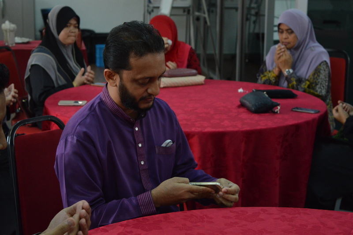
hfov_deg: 26.0
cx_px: 176
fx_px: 764
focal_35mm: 78
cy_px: 118
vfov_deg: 17.5
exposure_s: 1/200
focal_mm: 52
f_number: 5.6
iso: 1600
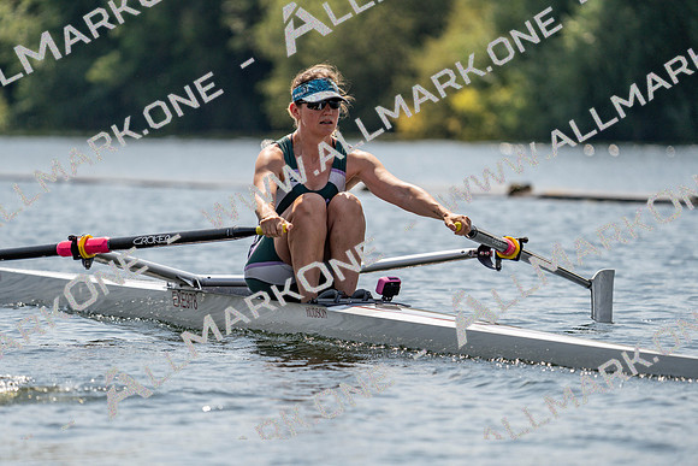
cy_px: 233
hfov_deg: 5.9
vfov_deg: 3.9
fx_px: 6787
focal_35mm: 350
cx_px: 349
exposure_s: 1/1600
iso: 160
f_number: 6.3
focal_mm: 350
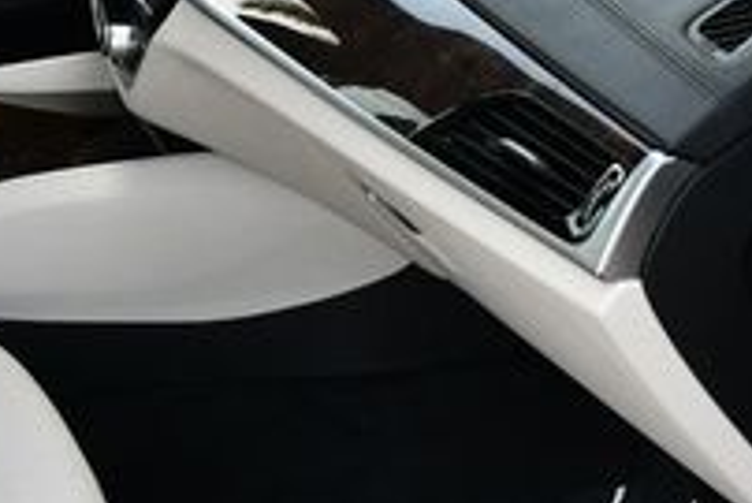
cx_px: -56
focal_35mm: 114
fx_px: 2383
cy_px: 309
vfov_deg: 12.0
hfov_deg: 17.4
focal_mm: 18
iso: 320
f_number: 5.6
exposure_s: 1/250
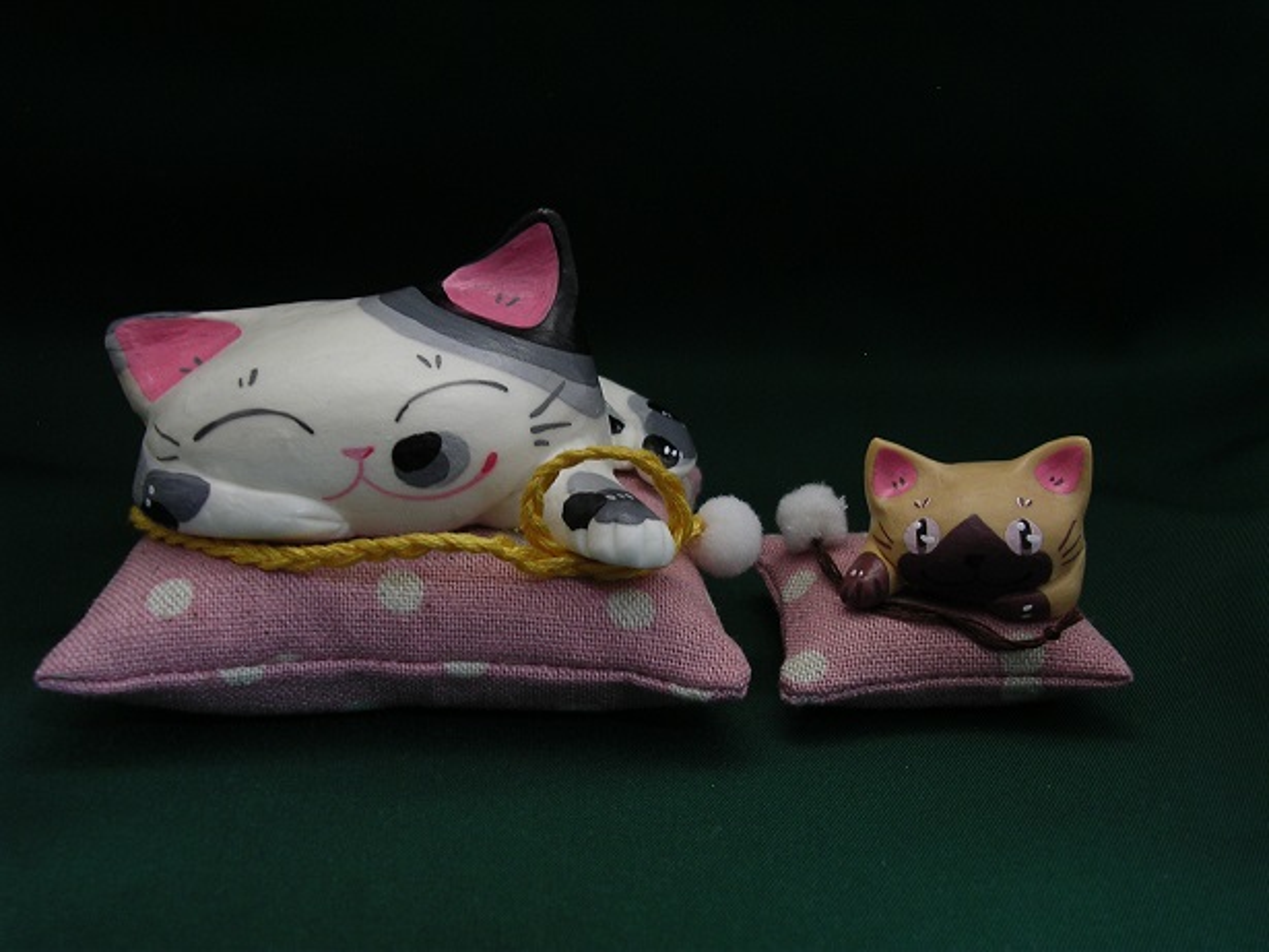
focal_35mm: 41
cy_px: 476
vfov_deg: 35.1
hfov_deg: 45.8
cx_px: 634
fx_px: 1503
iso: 100
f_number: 2.9
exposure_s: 1/9.2
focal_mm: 6.2
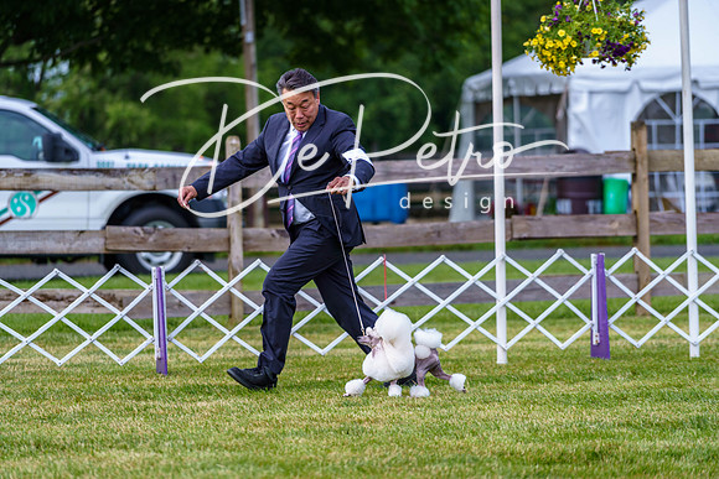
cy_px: 240
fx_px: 3656
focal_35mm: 183
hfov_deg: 11.2
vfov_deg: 7.5
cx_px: 360
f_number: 4
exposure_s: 1/500
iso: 200
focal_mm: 183
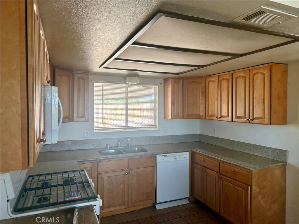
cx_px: 150
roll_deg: +0.2
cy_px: 112
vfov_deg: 56.8
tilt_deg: +0.2
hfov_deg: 71.6
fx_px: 207
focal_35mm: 24
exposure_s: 1/165
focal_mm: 6.76
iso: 200
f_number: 1.78
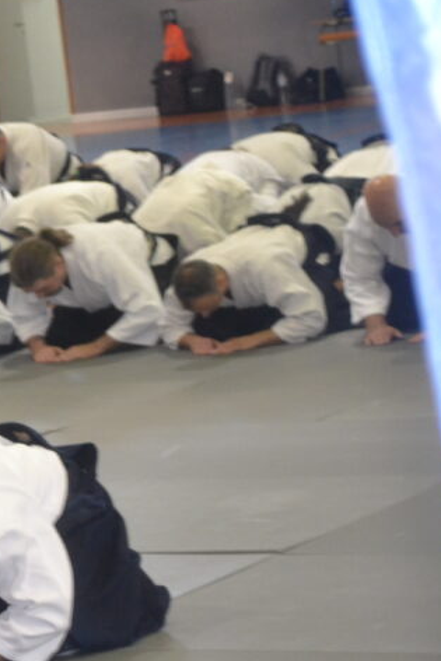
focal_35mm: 179
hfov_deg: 7.6
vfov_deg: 11.5
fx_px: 3288
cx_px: -189
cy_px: 447
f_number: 5.6
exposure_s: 1/60
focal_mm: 55
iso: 1800
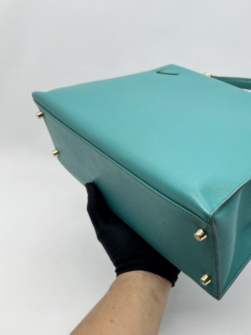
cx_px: 183
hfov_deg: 36.1
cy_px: 151
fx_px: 377
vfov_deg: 47.8
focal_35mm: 39
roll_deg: +0.4
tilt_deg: -28.6
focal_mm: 5.7
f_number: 1.5
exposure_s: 1/105
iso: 32
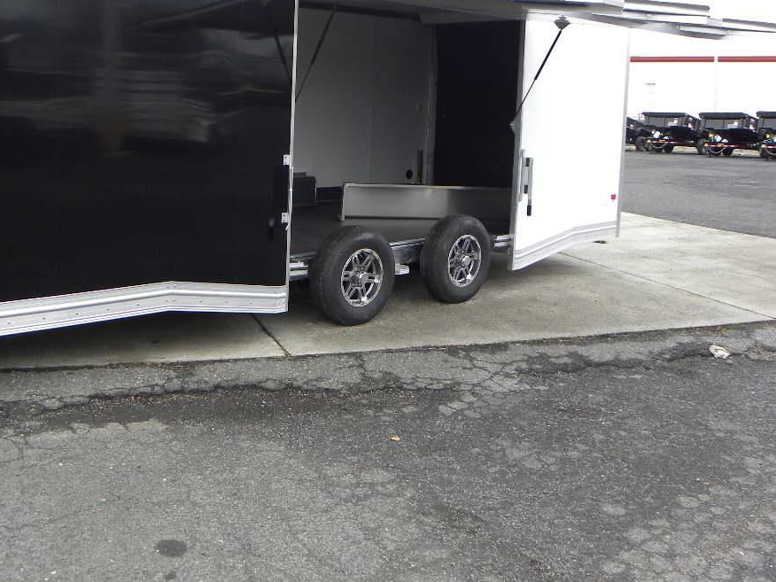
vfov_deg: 37.2
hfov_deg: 48.5
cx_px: 288
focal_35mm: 38
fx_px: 852
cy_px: 178
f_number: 2.8
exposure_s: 1/60.8
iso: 78
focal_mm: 4.6
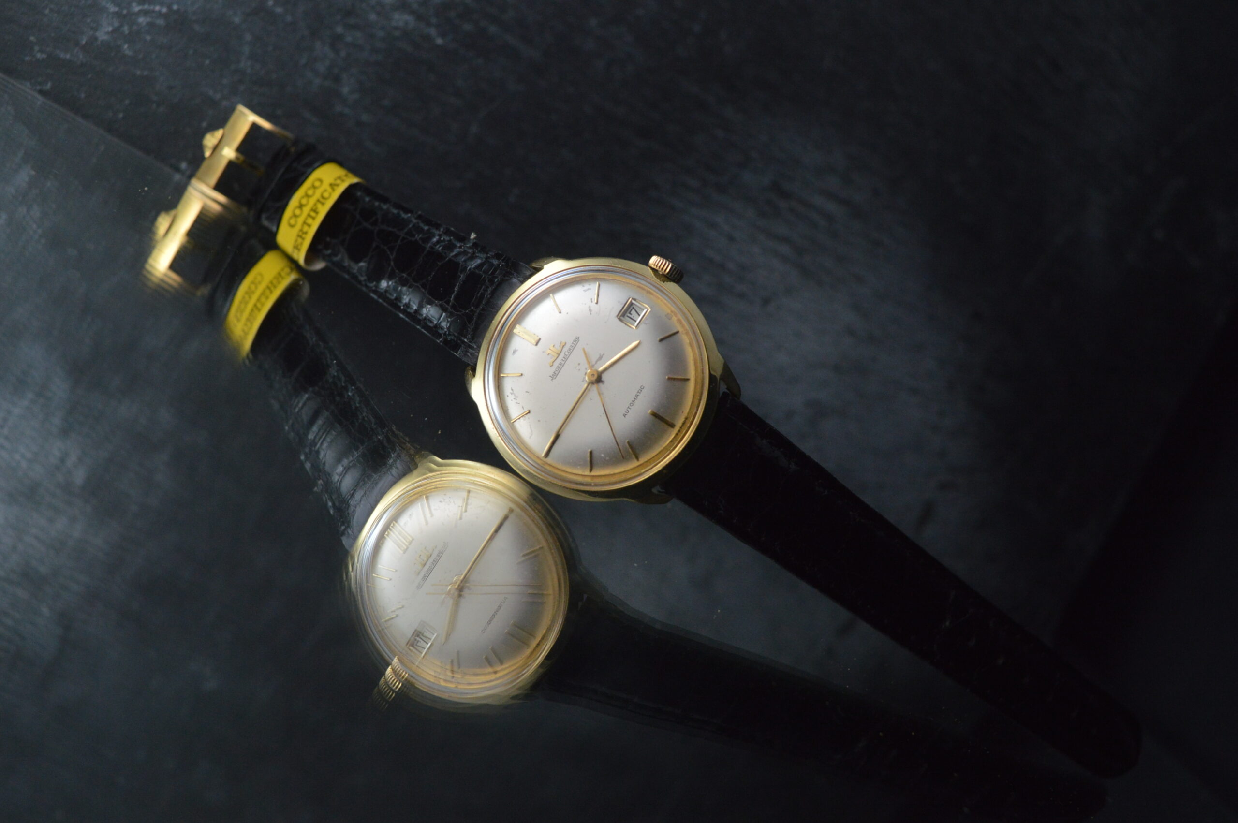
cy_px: 412
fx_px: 1443
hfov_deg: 46.4
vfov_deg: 31.8
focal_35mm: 42
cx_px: 619
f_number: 6.3
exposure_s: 1/160
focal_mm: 28
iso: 800
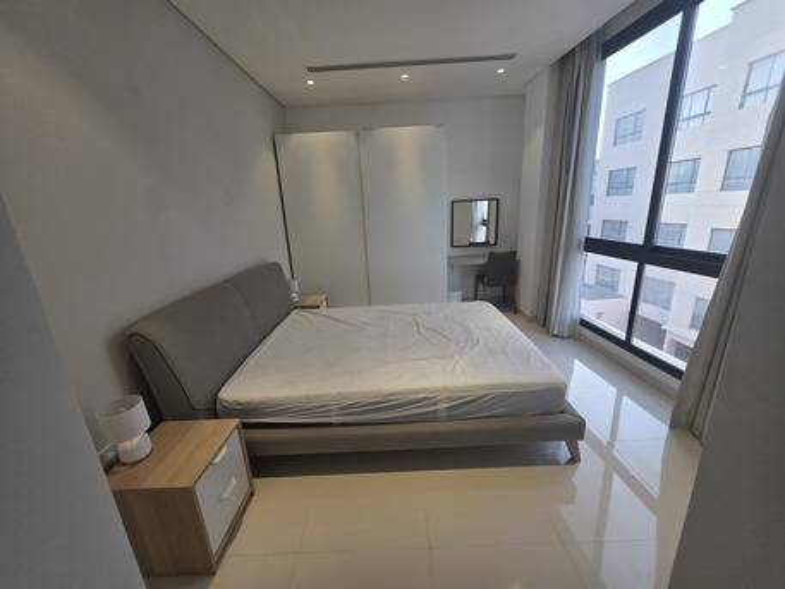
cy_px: 294
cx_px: 392
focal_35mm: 13
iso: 200
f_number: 1.9
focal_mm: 2.2
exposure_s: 1/359
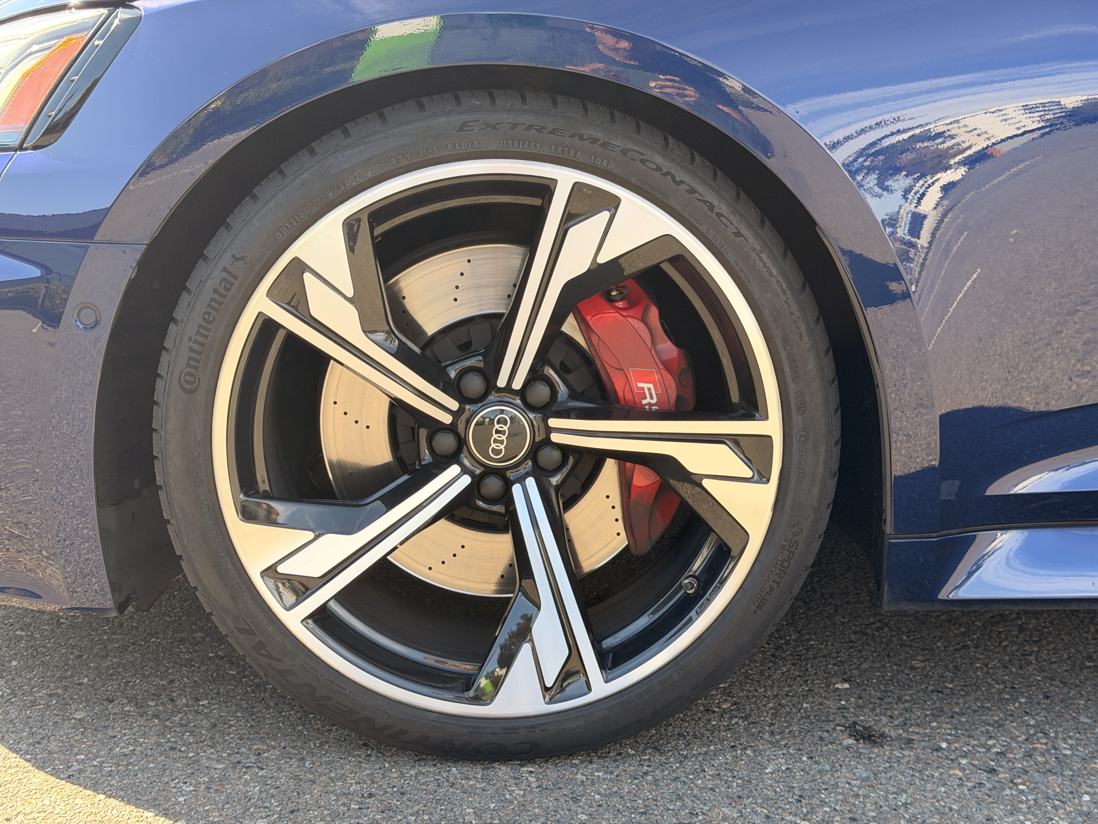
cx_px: 549
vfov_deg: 30.3
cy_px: 412
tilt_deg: -12.1
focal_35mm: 48
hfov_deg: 39.7
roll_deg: +1.0
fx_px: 1523
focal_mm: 6.76
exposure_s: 1/625
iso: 80
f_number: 1.78
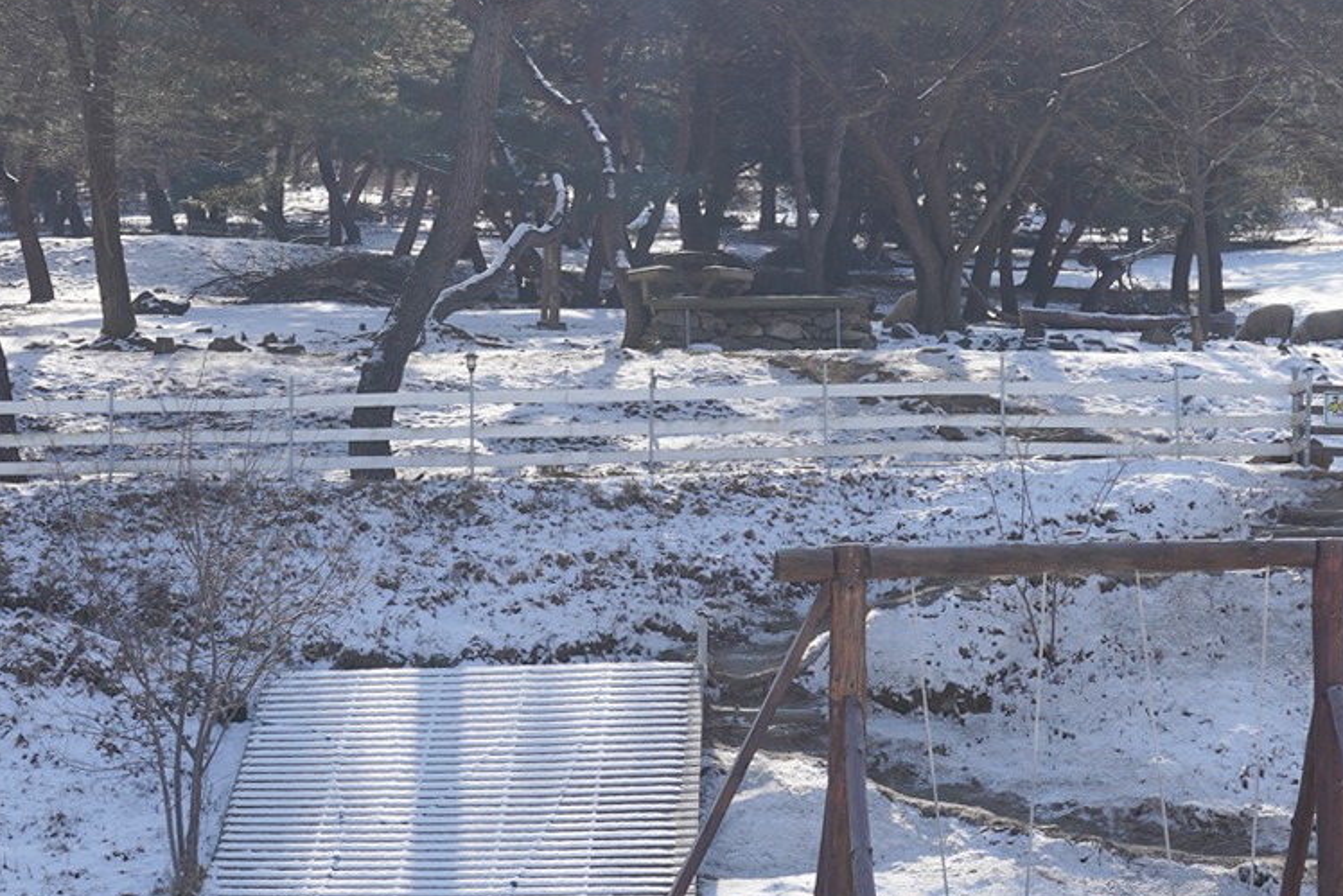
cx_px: 731
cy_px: 395
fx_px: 3992
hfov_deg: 19.1
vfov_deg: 12.8
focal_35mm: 107
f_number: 13
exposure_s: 1/100
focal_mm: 40
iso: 100
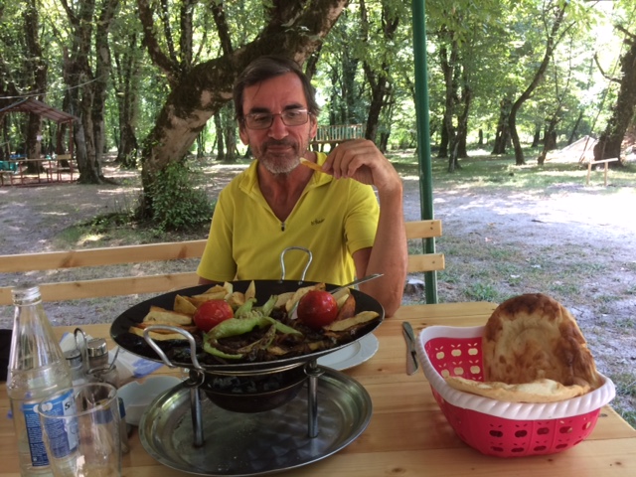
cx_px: 318
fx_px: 533
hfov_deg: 61.7
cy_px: 238
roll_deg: +3.3
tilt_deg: -11.1
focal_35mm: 29
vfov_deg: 48.2
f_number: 2.2
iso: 40
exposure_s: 1/33
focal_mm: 4.15
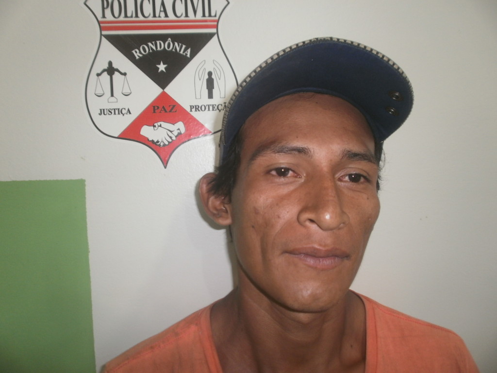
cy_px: 186
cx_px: 248
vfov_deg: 53.1
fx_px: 373
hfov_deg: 67.3
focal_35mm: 26
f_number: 2.6
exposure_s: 1/25
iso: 100
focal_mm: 4.65
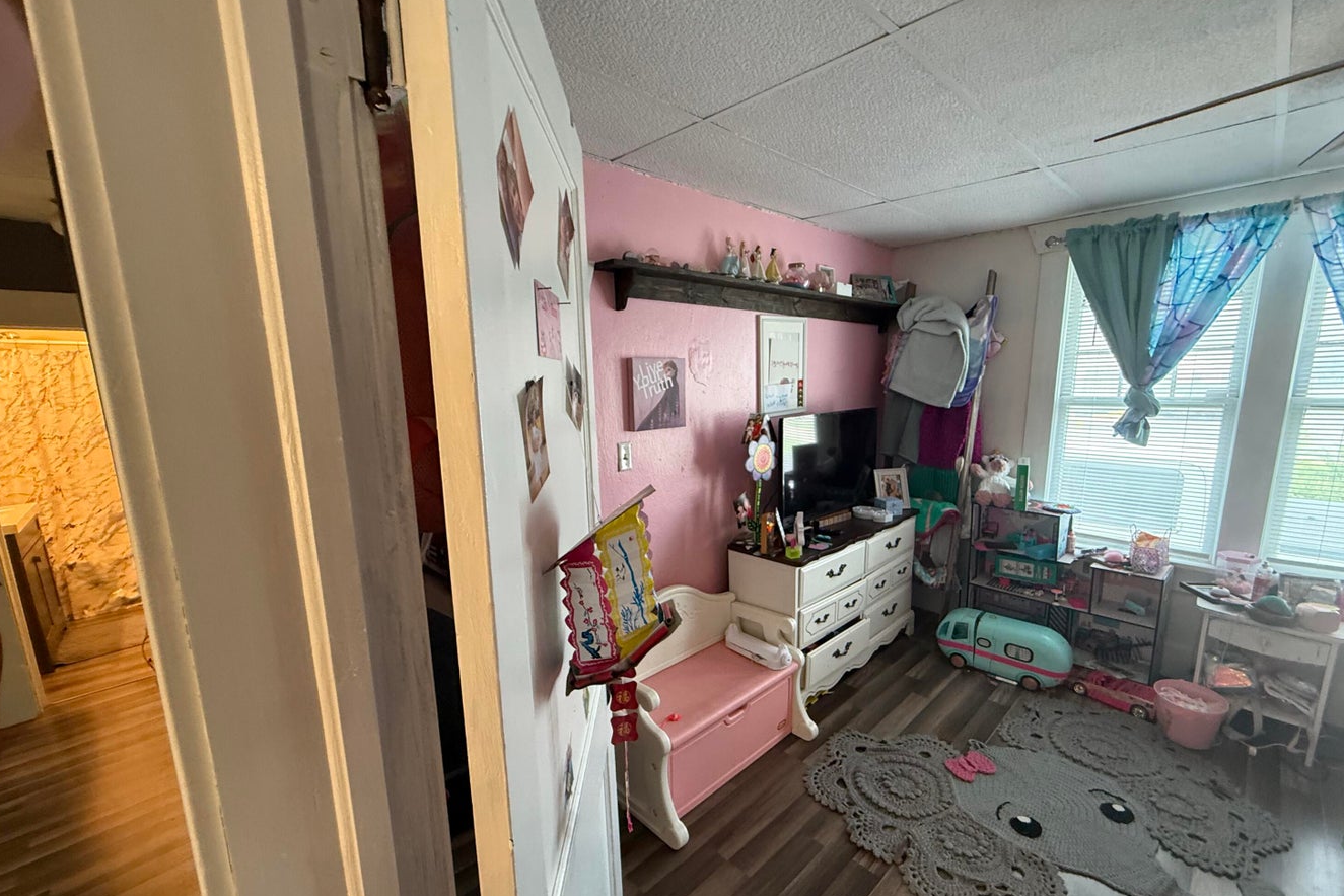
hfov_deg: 100.4
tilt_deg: -9.0
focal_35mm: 15
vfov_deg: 77.2
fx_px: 560
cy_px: 480
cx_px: 681
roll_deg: +0.9
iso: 400
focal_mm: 2.22
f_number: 2.2
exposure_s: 1/60
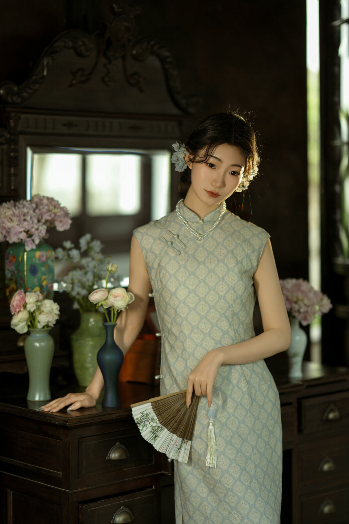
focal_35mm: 85
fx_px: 1236
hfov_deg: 16.1
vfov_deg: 23.9
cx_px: 174
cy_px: 262
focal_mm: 85
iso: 125
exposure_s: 1/160
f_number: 1.4
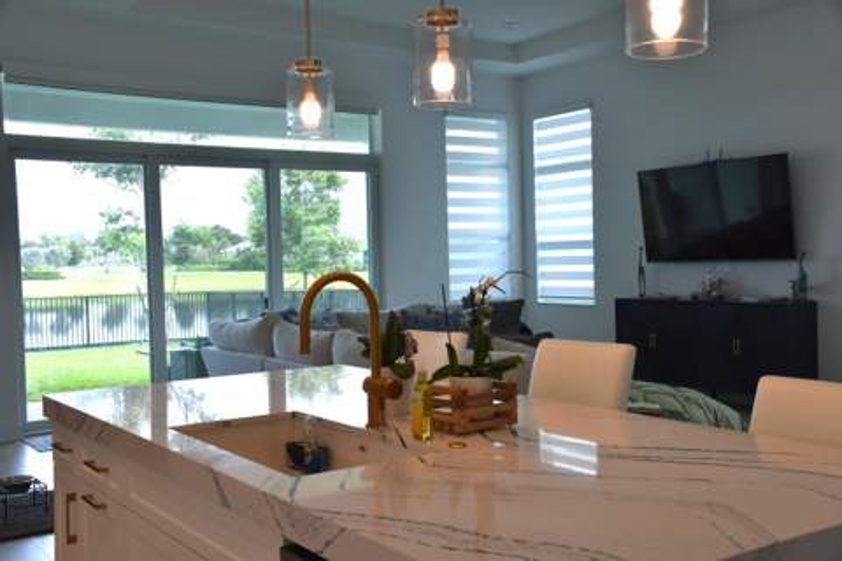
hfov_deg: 49.6
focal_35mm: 39
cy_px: 280
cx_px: 421
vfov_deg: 34.2
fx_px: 912
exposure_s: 1/320
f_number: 8
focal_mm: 26
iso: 800
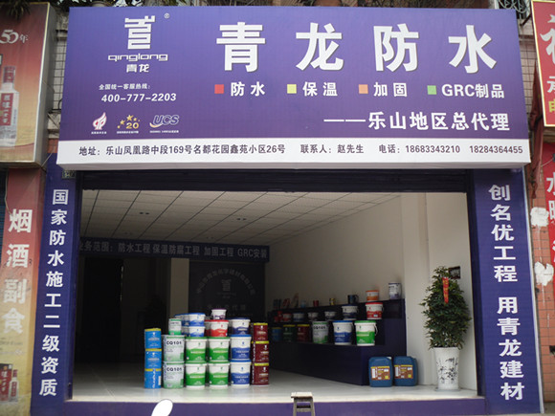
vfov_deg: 40.7
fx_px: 561
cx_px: 278
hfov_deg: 52.6
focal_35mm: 35
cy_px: 208
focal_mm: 6.3
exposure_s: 1/76
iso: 80
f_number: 7.6
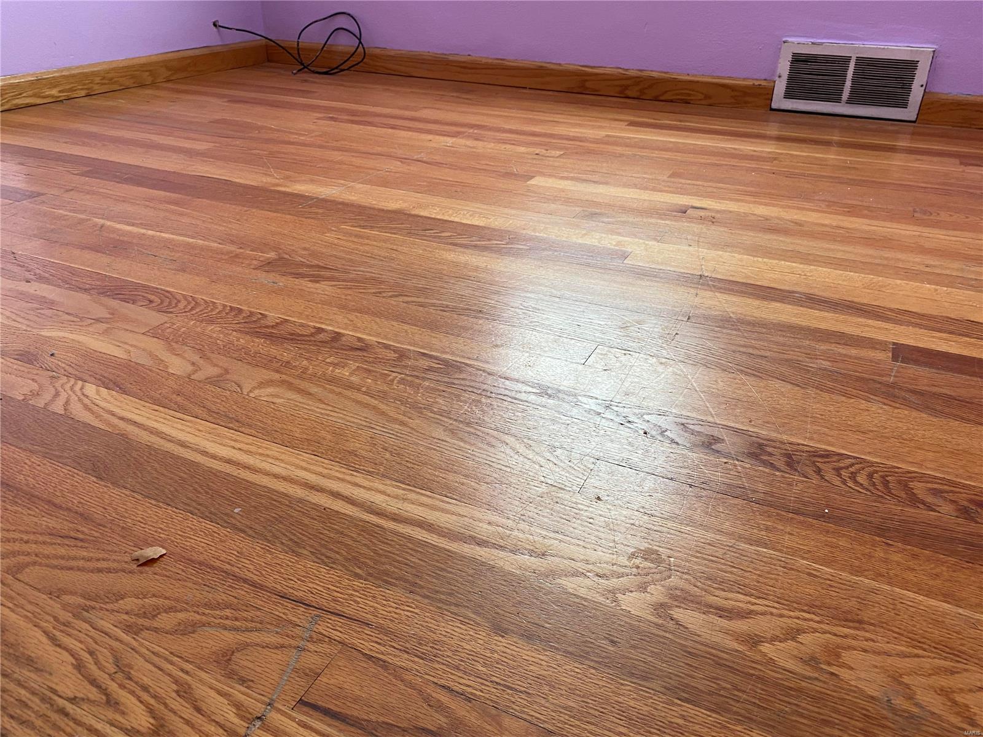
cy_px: 368
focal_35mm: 26
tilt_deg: -29.3
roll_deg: -0.7
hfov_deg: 67.3
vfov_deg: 53.1
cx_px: 492
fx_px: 738
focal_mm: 4.25
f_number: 1.8
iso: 80
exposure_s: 1/60
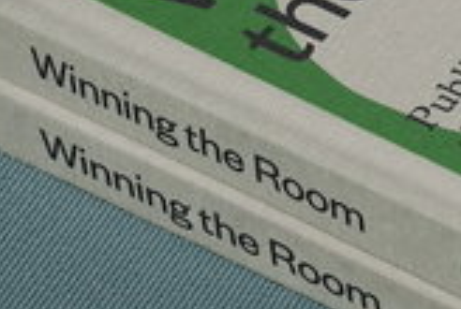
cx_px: 677
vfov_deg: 3.7
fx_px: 4721
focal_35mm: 368
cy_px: 31
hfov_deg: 5.5
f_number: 16
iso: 320
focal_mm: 56
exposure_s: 1/160
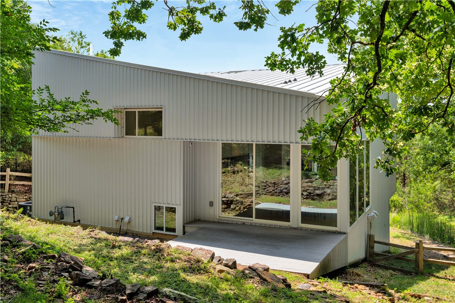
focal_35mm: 35
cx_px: 228
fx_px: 442
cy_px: 152
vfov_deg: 37.9
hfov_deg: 54.4
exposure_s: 1/125
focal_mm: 35
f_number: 6.3
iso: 100
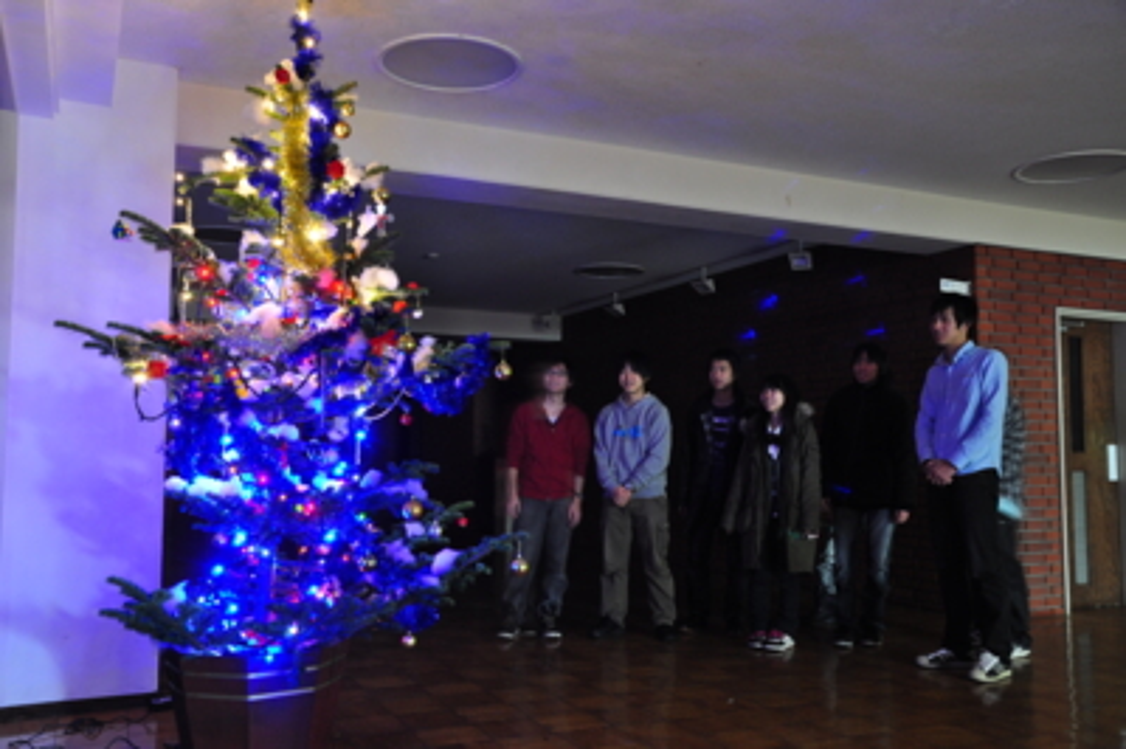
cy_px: 374
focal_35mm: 32
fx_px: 984
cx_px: 563
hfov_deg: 59.5
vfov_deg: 41.6
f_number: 5
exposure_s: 2.5
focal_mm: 21
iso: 400
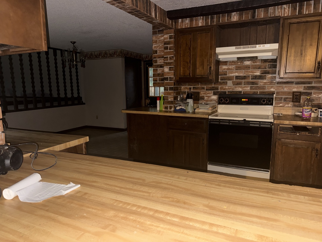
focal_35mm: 24
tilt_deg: -8.5
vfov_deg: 56.8
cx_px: 161
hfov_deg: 71.6
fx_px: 223
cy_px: 121
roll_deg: +0.4
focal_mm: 6.76
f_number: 1.78
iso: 100
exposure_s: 1/4
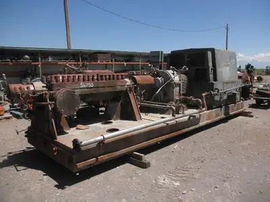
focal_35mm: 28
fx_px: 218
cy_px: 101
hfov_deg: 63.4
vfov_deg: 49.7
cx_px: 135
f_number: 8.5
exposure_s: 1/160
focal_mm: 5
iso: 64
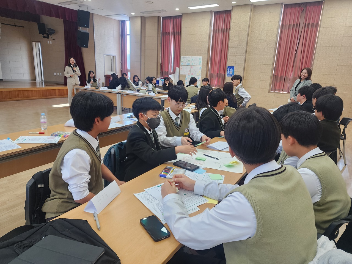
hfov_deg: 73.9
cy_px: 132
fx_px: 234
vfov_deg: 58.9
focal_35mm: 23
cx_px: 176
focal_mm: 6.4
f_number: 1.8
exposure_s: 1/120
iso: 125
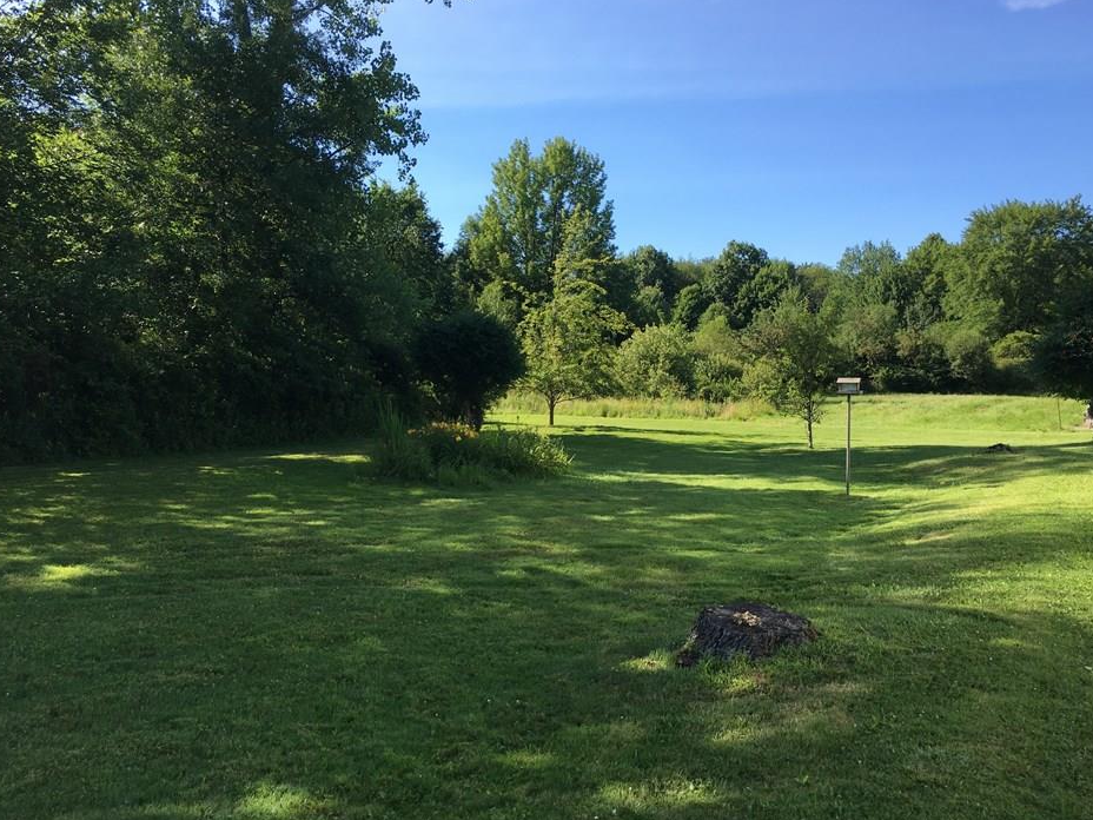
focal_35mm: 32
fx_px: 1010
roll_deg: +0.0
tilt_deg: -3.0
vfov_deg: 44.1
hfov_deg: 56.8
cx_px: 554
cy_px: 429
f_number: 2.2
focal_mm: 4.15
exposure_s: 1/712
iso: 25
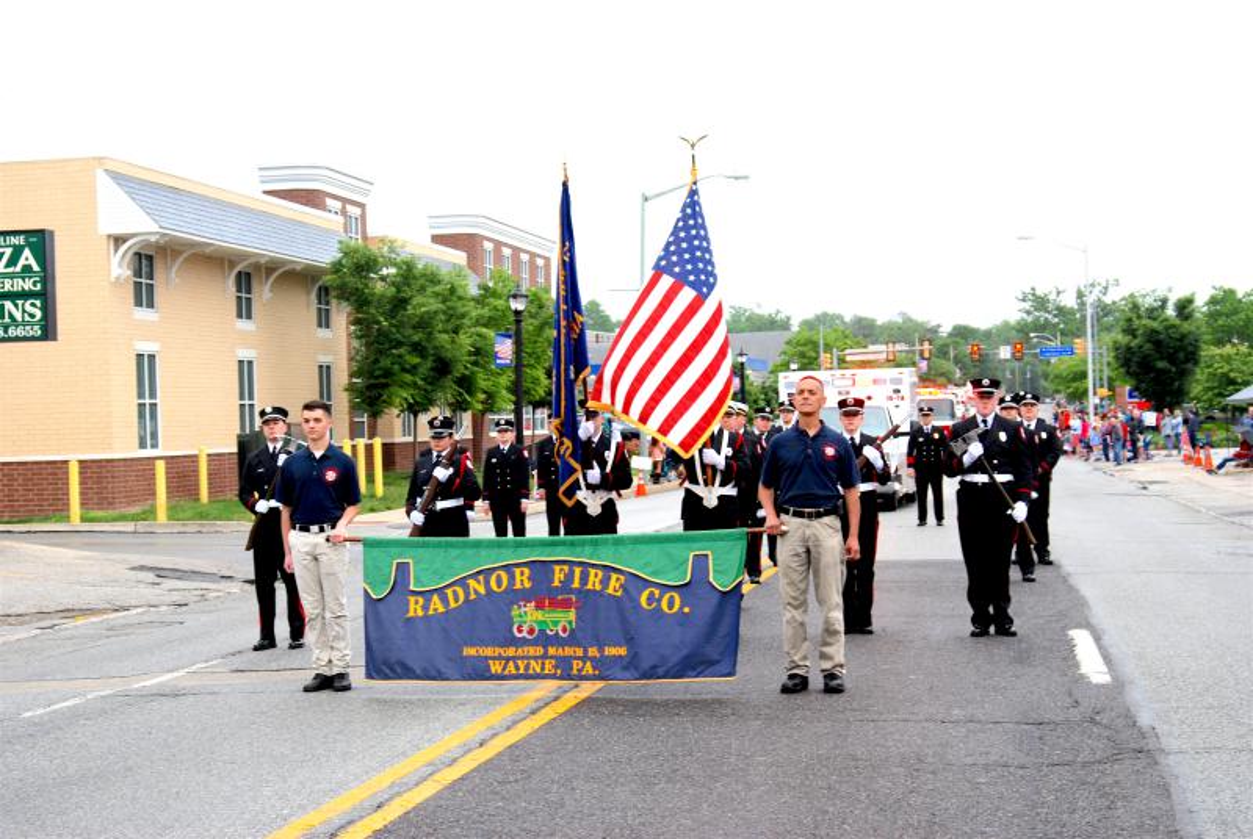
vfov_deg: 22.7
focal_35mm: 60
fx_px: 2091
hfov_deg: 33.4
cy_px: 420
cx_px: 626
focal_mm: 40
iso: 110
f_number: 5.6
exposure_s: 1/125
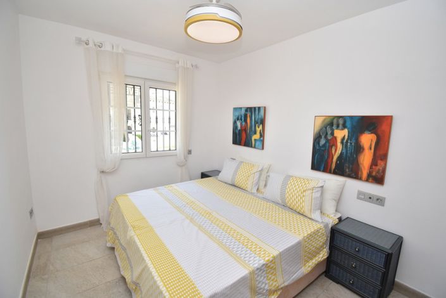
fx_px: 186
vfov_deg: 77.3
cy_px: 149
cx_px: 223
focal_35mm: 15
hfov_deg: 100.4
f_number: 5
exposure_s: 1/250
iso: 400
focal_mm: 10
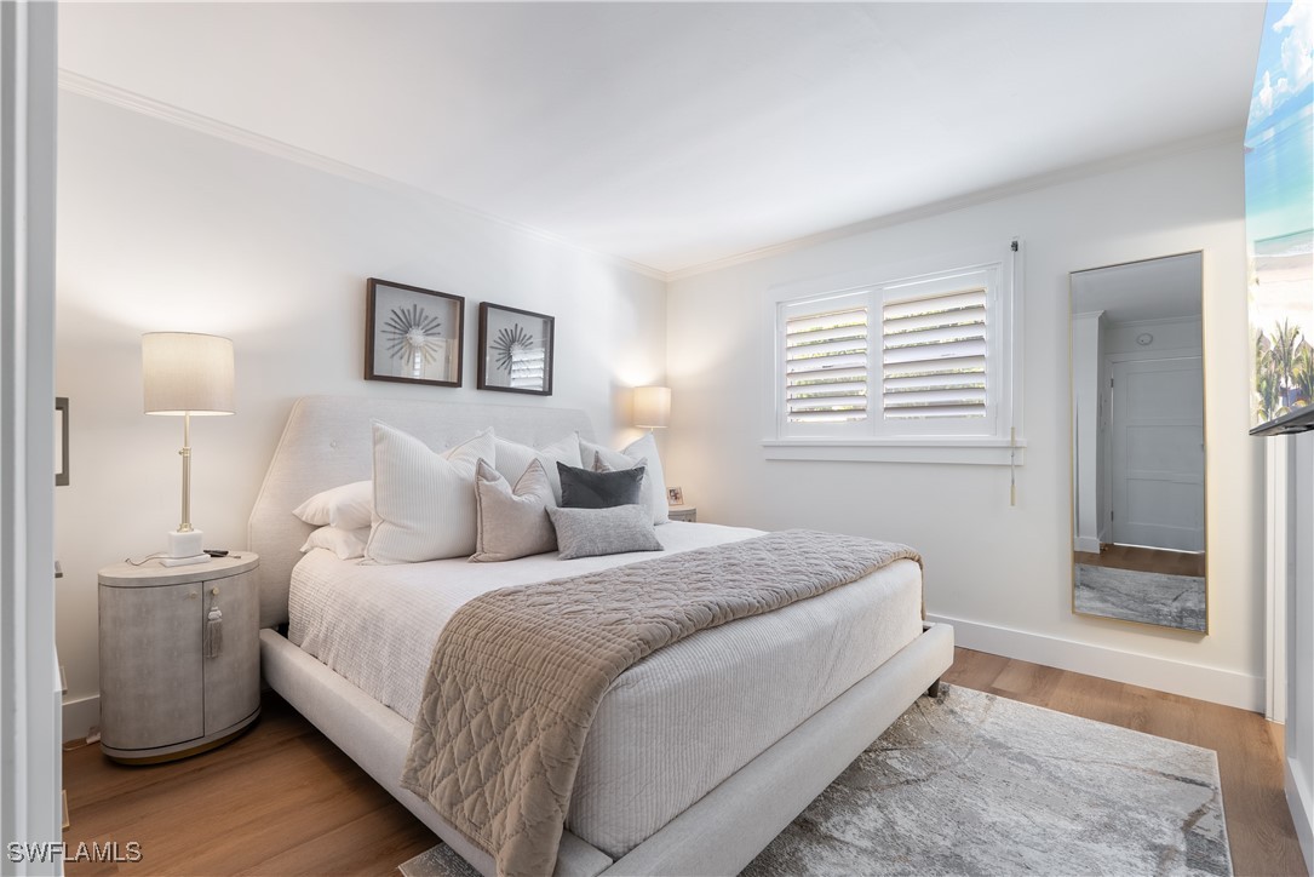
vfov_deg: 73.8
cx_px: 657
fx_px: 584
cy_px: 438
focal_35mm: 16
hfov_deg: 96.7
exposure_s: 1.6
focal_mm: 16
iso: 100
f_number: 9
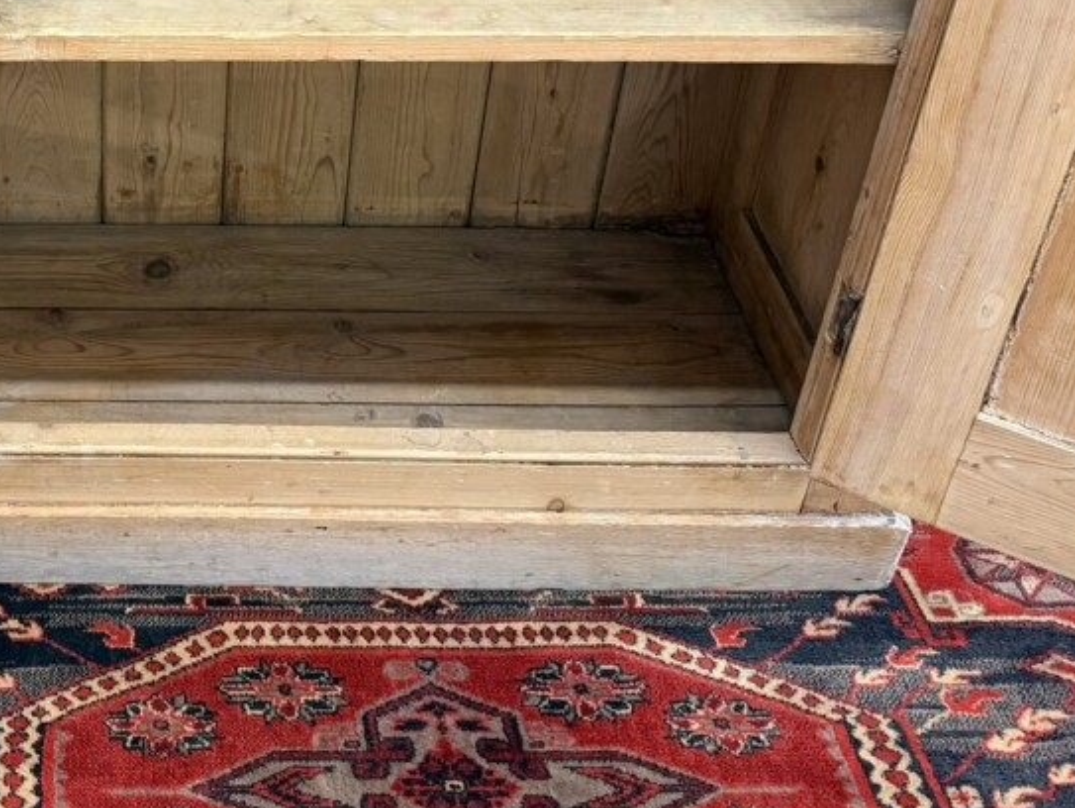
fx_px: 1647
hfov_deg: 33.8
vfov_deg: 26.2
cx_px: 67
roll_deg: +0.8
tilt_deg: -30.7
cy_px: 4
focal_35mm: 53
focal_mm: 6.76
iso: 320
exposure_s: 1/50
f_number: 1.78
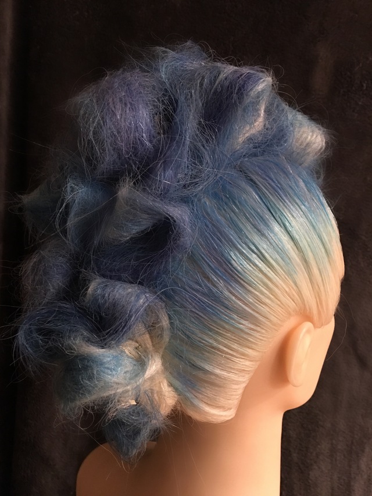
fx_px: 415
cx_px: 186
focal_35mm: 29
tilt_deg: -8.1
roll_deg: -1.9
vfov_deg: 61.7
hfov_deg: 48.2
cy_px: 248
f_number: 2.2
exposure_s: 1/4
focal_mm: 4.15
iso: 160
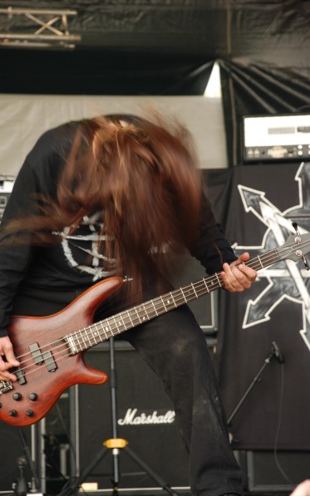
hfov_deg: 8.5
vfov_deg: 13.6
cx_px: 144
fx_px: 2082
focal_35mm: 154
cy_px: 248
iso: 400
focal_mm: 100
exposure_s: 1/50
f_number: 5.6
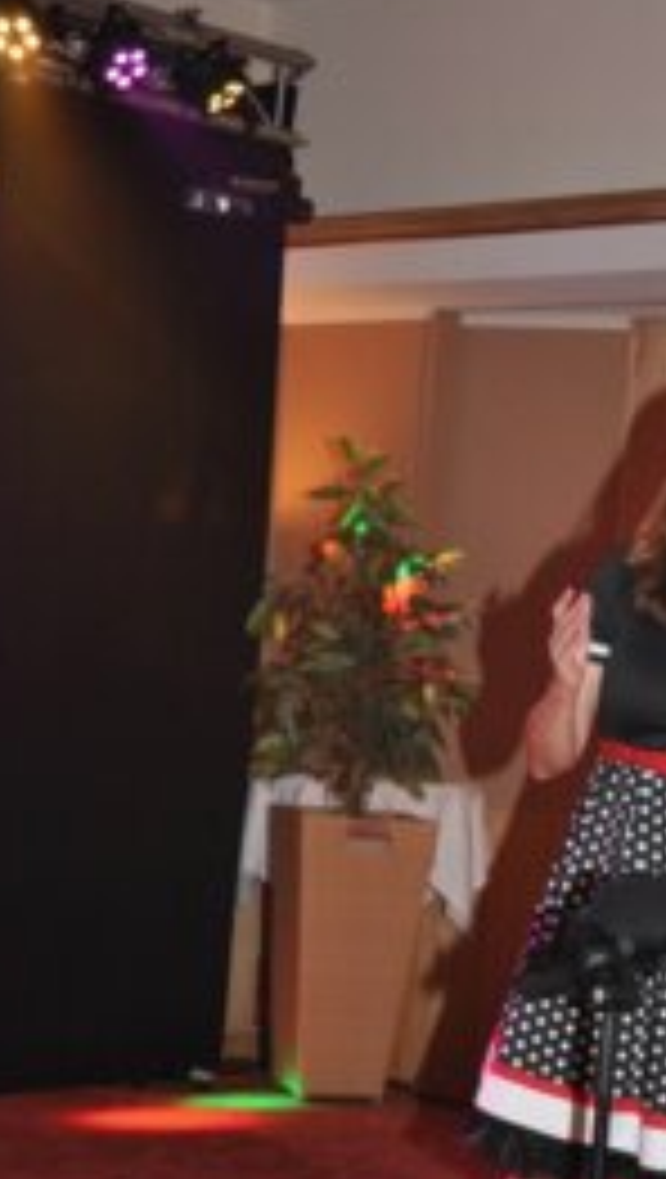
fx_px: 2622
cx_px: 549
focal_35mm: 84
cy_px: 702
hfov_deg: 14.4
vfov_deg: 25.3
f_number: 4.5
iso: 800
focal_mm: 35
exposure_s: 1/60
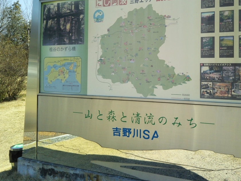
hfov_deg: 43.3
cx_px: 158
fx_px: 299
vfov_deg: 33.2
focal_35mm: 43
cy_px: 55
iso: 27
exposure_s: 1/605
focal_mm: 4
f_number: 2.2
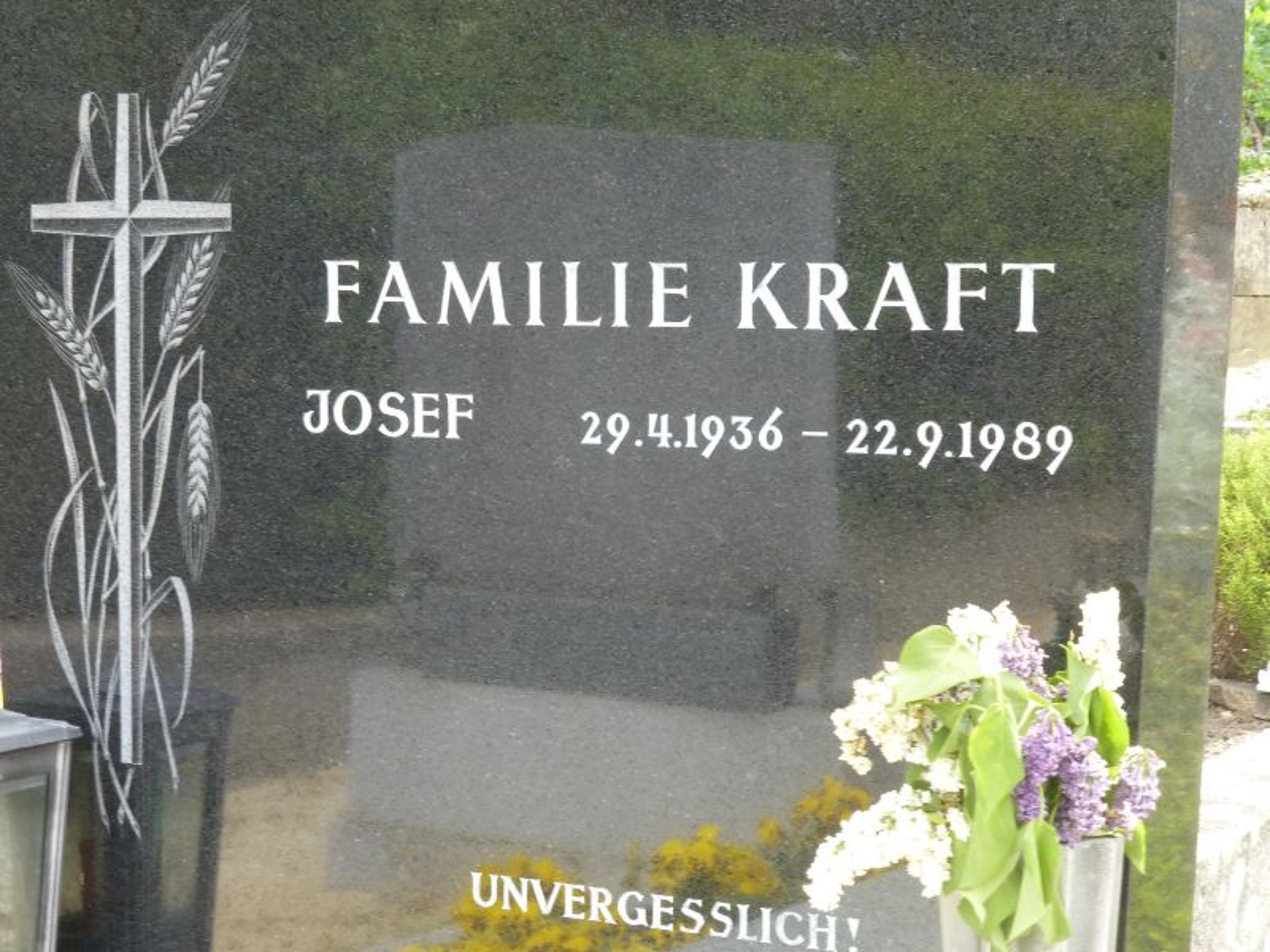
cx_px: 635
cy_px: 476
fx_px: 3119
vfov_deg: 17.4
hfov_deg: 23.0
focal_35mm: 85
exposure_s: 1/60
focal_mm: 15.1
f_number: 5.2
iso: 125
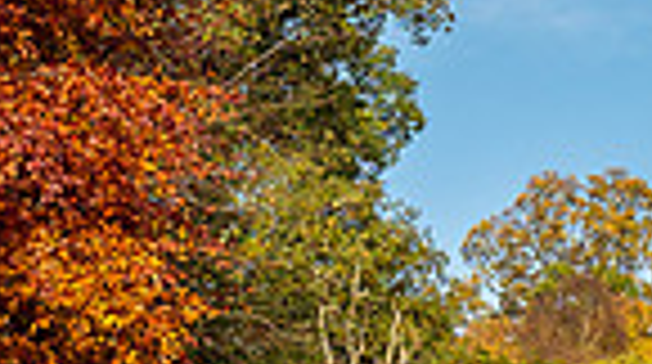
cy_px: -343
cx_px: 656
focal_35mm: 131
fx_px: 2261
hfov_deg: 16.1
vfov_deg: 8.7
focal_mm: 15
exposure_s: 1/160
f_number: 7.1
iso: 200
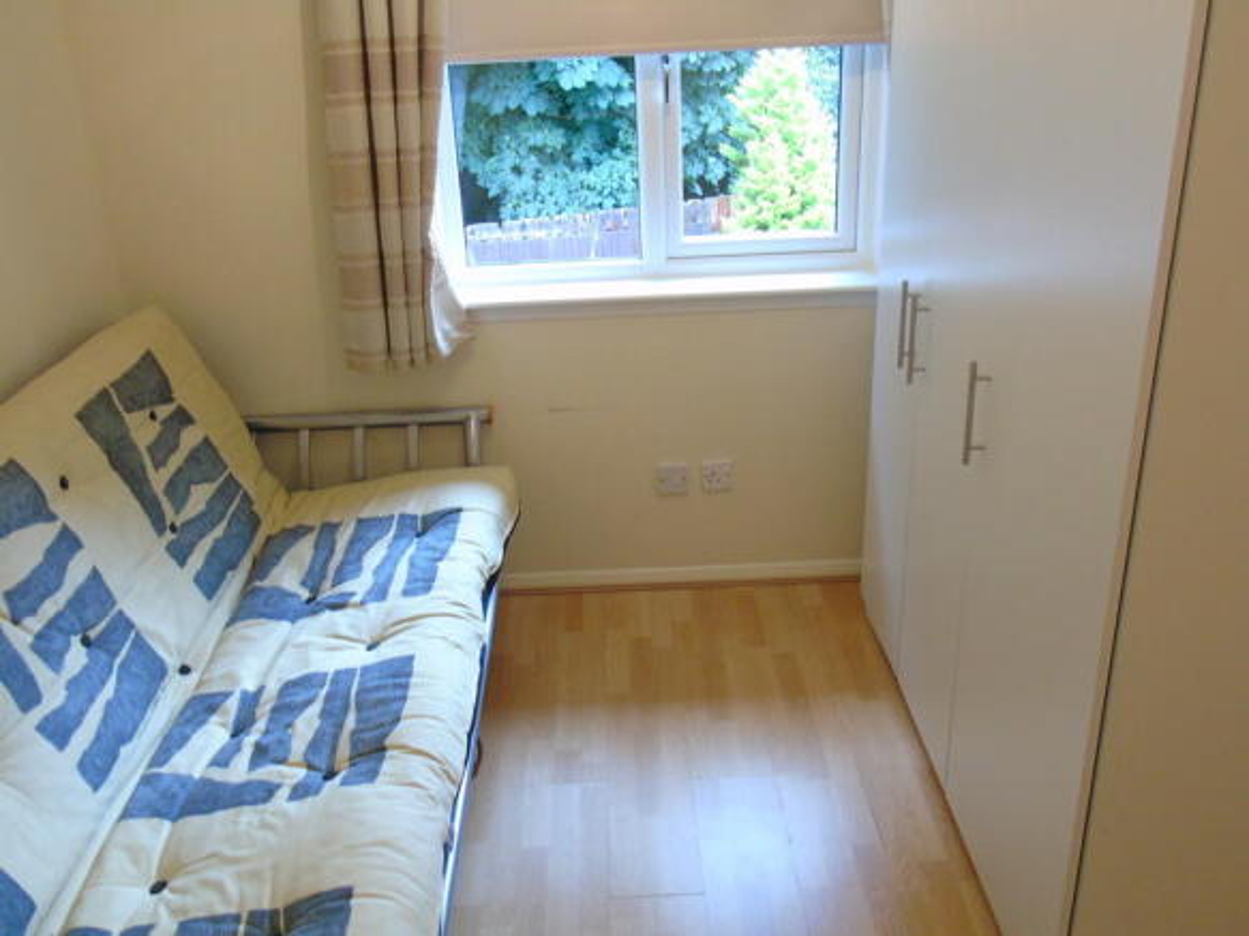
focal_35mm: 29
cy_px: 468
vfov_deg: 48.2
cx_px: 624
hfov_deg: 61.7
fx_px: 1046
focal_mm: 5.2
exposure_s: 1/20
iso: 500
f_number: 3.6
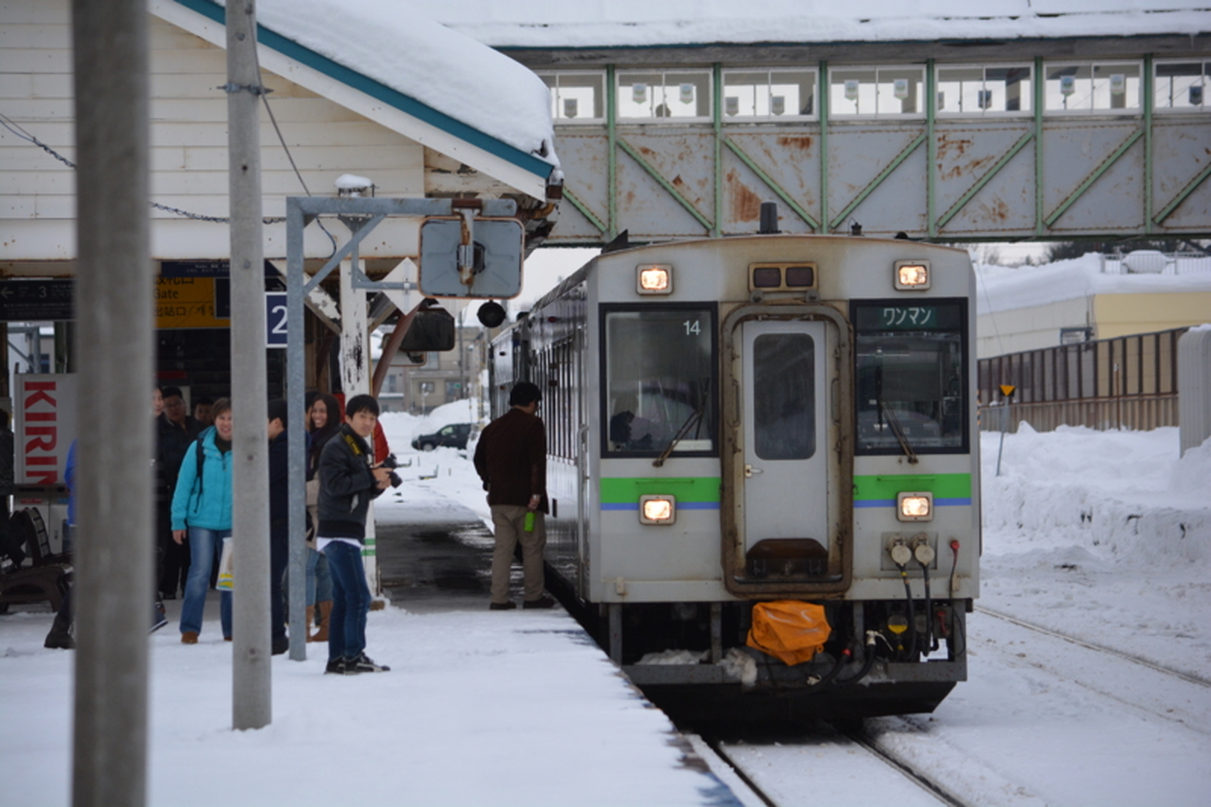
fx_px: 6053
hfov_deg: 11.4
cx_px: 606
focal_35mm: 180
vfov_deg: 7.6
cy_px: 404
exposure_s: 1/3200
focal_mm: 120
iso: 800
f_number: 4.8
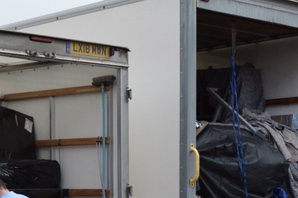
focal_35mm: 105
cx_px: 86
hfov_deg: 19.4
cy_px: 193
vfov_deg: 12.9
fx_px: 869
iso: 400
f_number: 5.6
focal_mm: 20
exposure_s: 1/1250
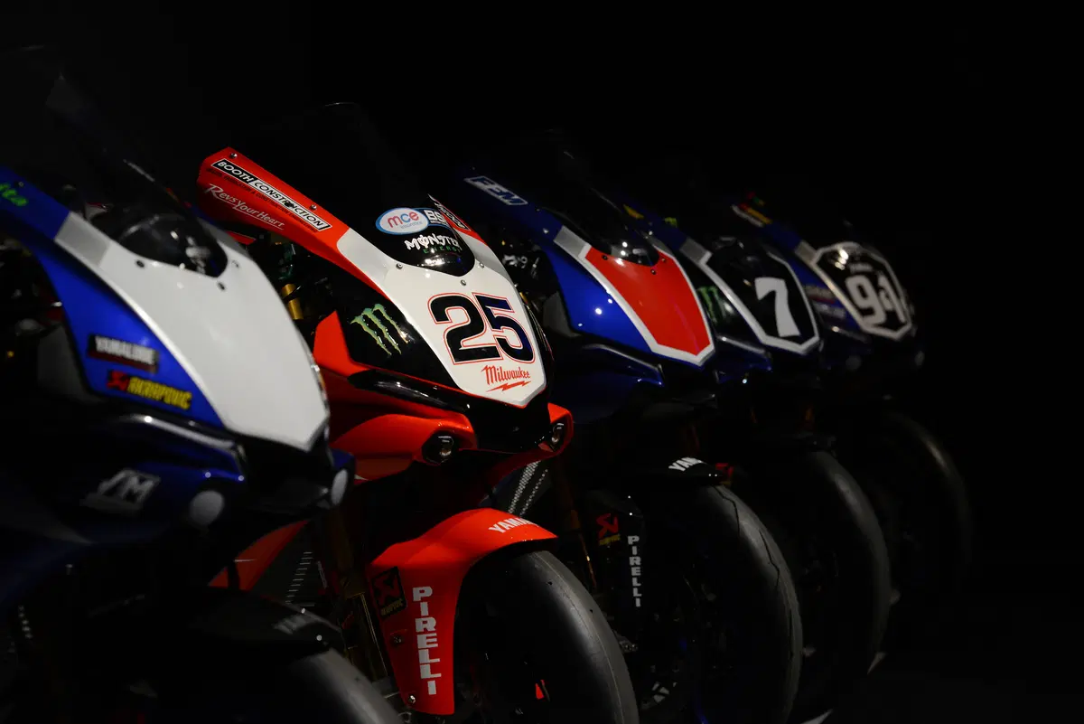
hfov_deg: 16.4
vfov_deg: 11.0
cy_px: 362
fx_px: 3765
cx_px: 542
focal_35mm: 125
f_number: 7.1
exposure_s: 1/250
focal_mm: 125
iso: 1250
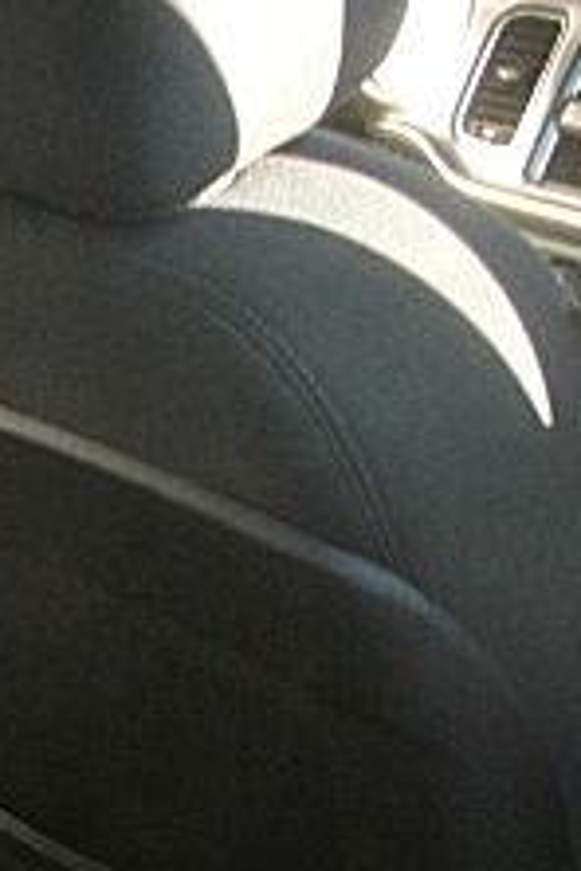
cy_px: 934
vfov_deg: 18.3
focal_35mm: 108
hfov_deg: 11.8
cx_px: -424
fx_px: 2614
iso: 200
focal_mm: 6.3
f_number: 2.8
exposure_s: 1/100
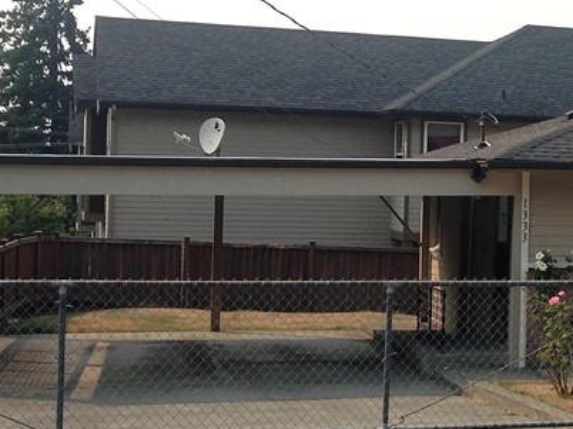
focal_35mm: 84
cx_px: 581
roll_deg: -1.2
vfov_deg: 17.5
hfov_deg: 22.4
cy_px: 180
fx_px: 1390
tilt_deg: -1.8
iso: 50
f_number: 2.4
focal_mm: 4.12
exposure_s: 1/1153
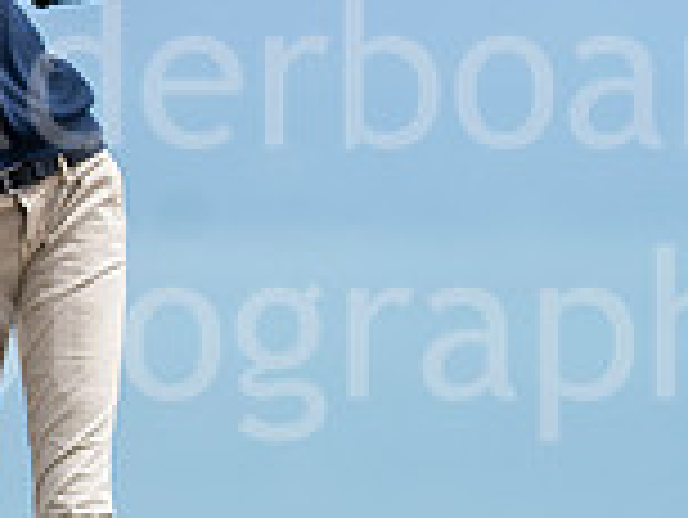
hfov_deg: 1.8
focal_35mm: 1096
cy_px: 115
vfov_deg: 1.4
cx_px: 283
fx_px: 21800
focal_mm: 300
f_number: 4.5
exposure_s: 1/3200
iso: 400
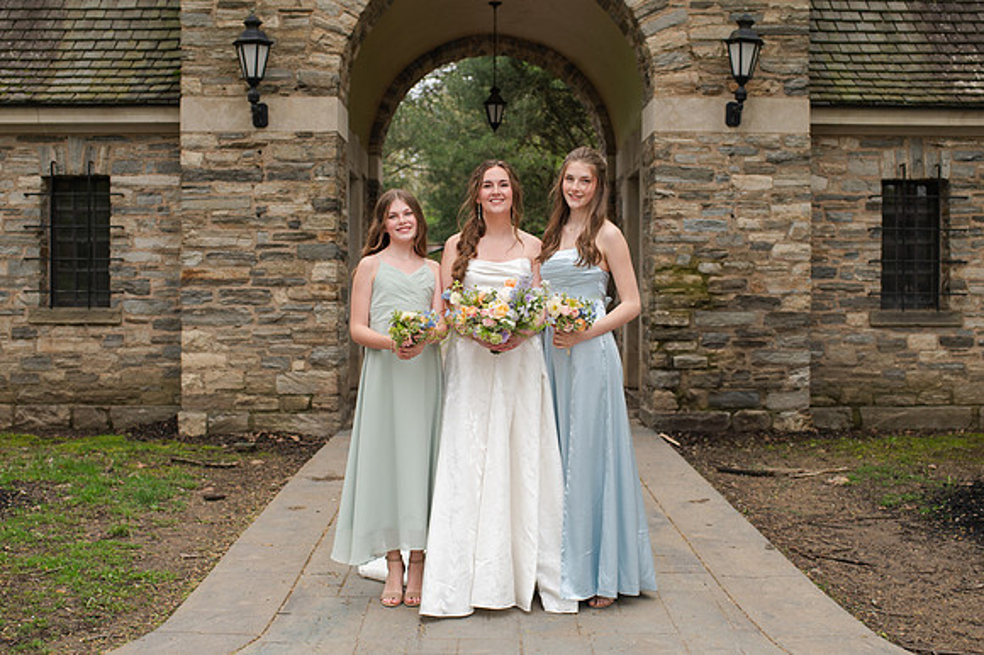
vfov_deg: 30.6
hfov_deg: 44.7
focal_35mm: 44
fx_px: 1198
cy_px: 333
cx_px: 491
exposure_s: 1/320
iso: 140
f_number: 3.2
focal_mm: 35
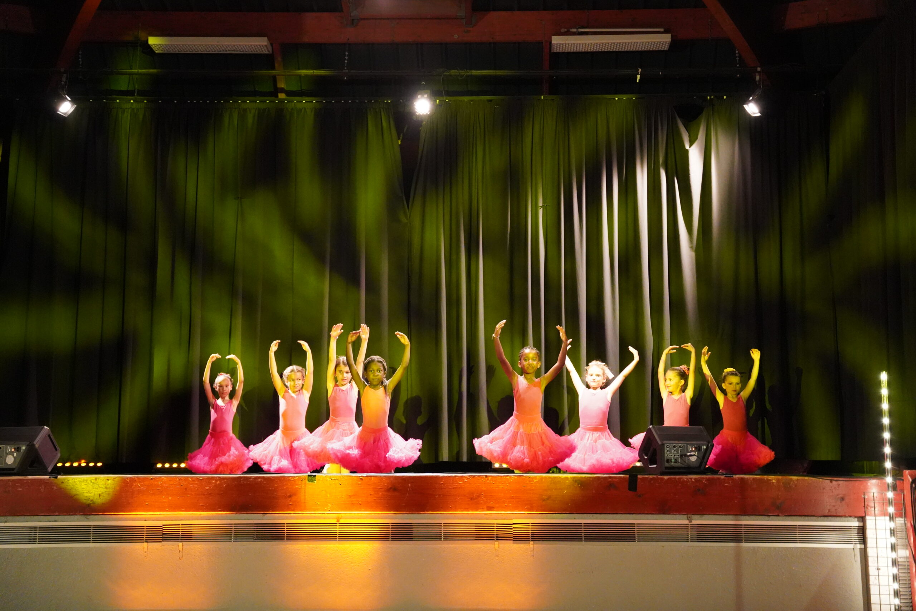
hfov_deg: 37.7
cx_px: 458
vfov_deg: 25.7
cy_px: 306
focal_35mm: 53
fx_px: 1341
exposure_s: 1/100
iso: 12800
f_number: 2.8
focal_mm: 52.7
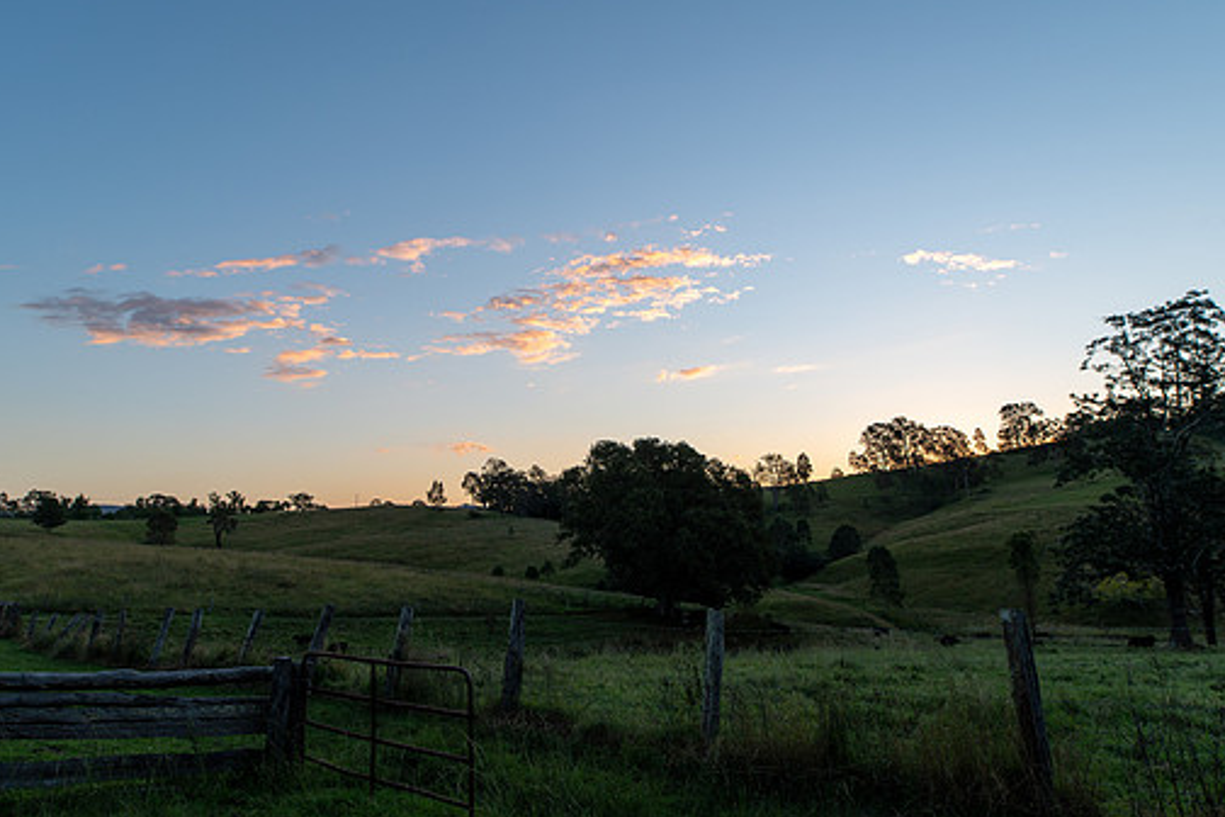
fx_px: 783
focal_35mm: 23
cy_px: 377
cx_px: 627
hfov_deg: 76.1
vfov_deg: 55.0
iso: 100
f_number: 4
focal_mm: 20
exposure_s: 1/500
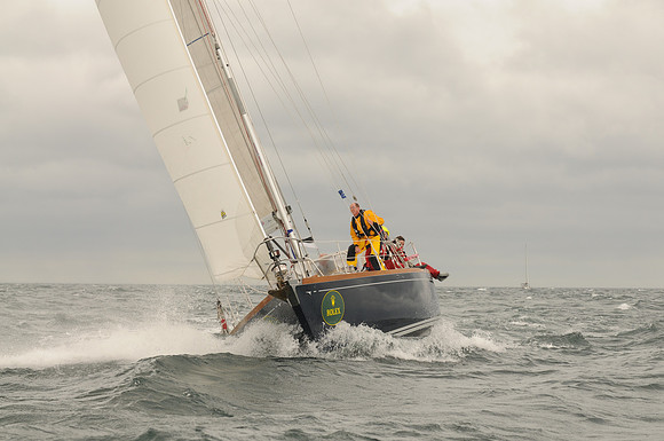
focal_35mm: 123
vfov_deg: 11.1
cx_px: 332
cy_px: 220
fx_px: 2265
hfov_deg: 16.7
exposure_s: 1/1000
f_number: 5
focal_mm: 82
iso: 200
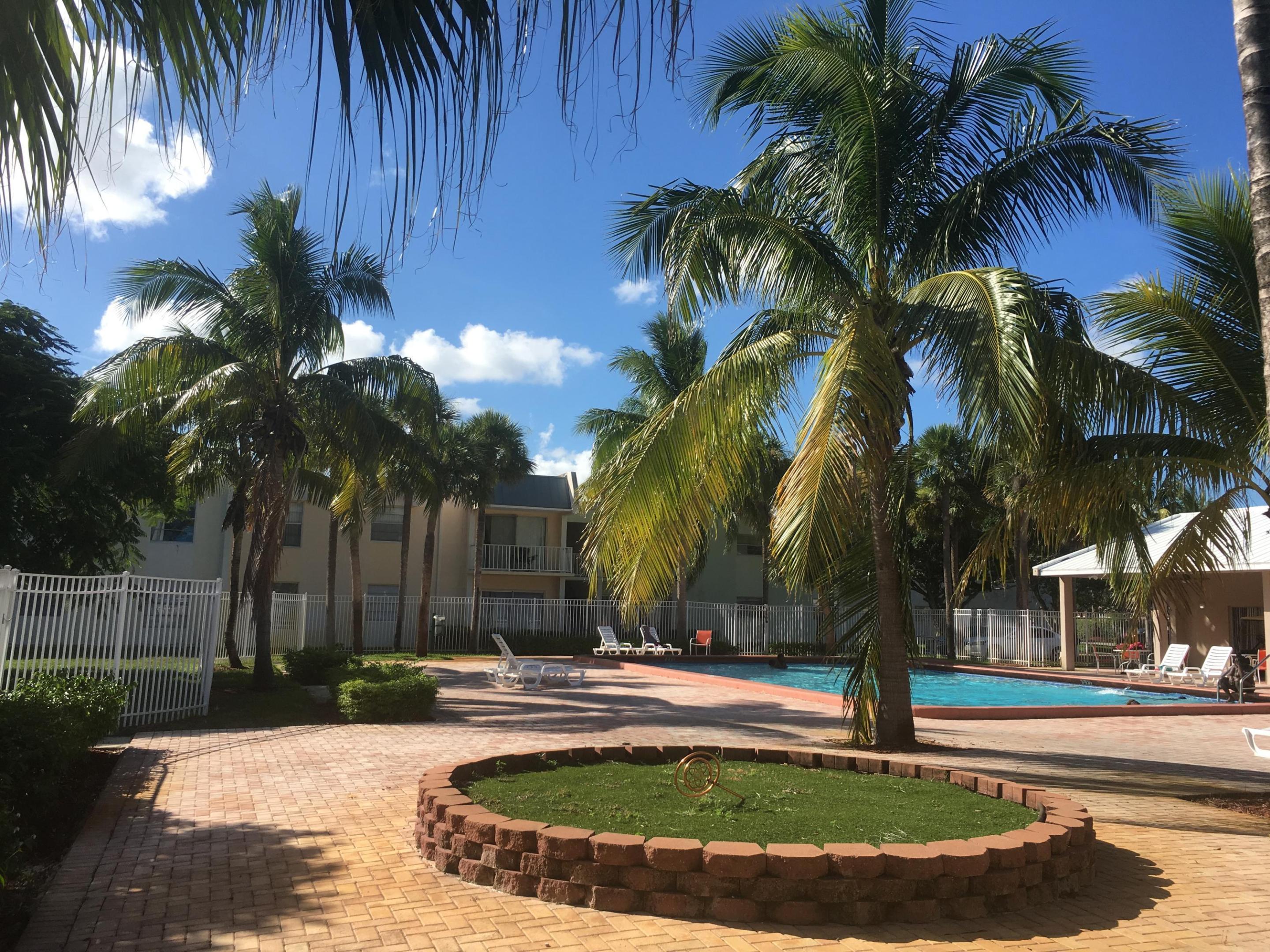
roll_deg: -1.6
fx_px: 1064
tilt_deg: +7.5
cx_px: 635
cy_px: 476
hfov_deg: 61.7
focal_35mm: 29
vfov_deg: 48.2
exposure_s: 1/1282
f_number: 2.2
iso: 25
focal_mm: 4.15
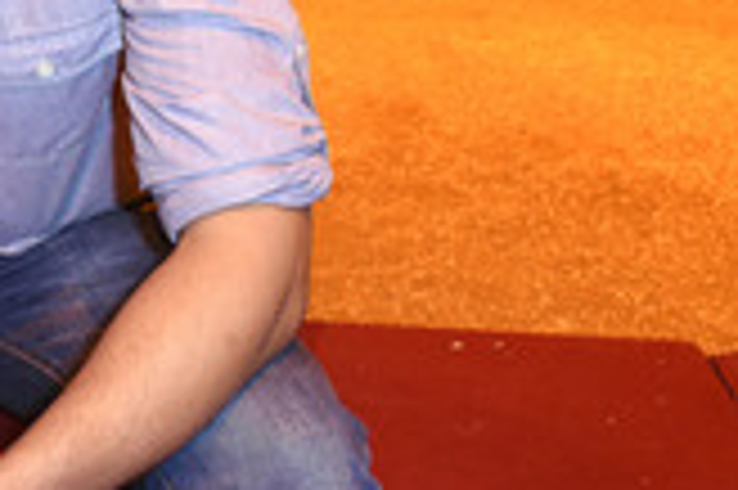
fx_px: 1864
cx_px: -187
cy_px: 31
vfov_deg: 14.8
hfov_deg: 20.7
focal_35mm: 91
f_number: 6.3
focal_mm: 22
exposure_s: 1/60
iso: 3200
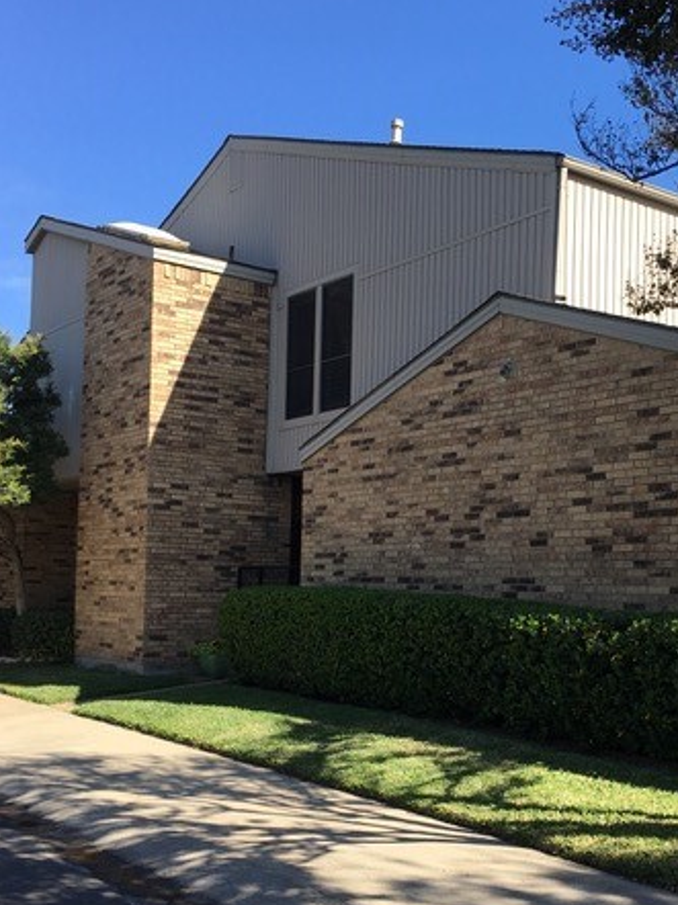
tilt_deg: +3.1
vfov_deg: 44.6
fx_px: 1098
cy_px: 538
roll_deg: -0.1
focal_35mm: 42
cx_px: 457
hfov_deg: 34.0
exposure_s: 1/686
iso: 25
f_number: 2.2
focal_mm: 4.15
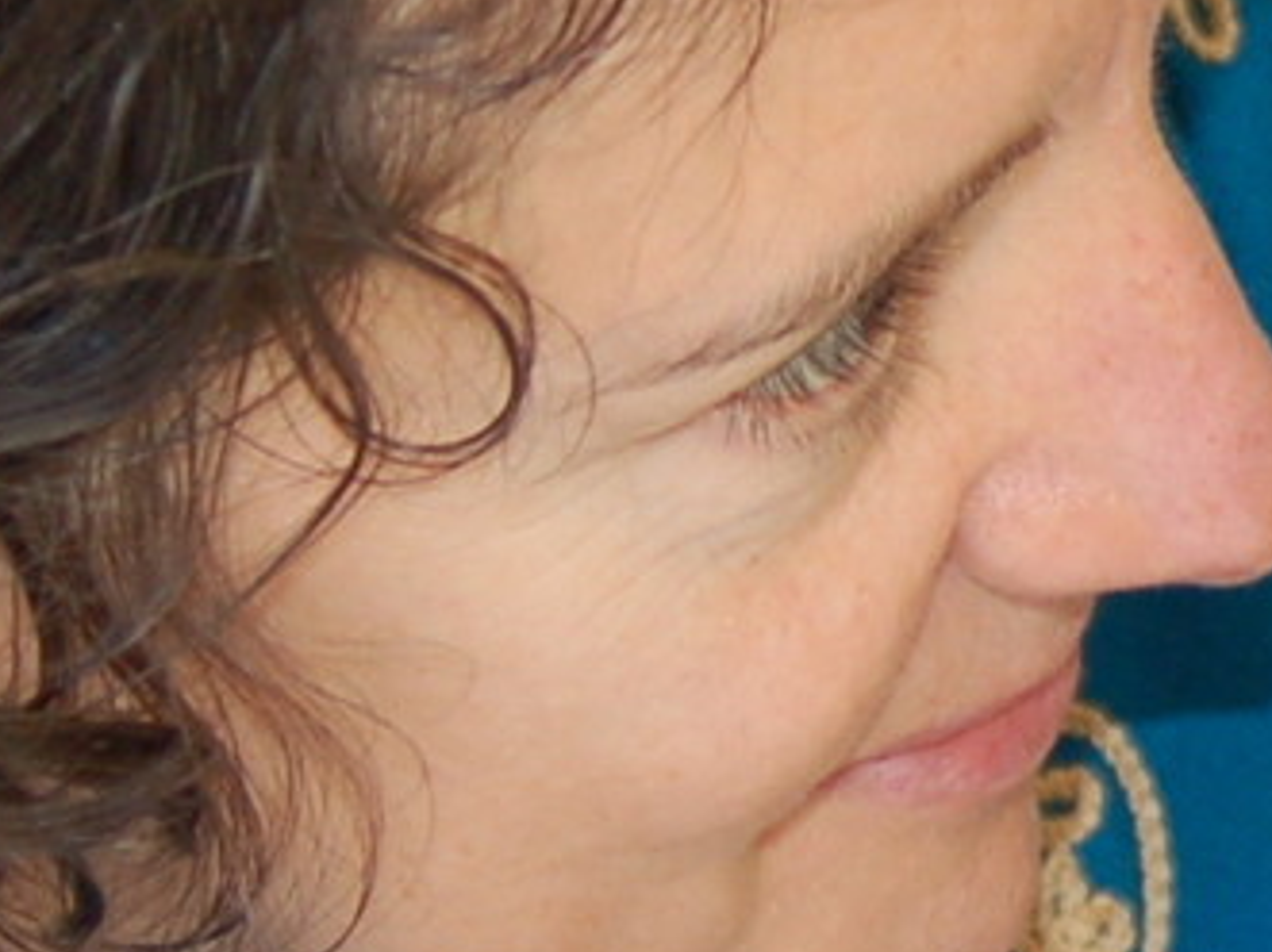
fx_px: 8963
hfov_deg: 7.8
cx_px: 2559
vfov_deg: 6.1
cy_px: 395
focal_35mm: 244
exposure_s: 1/60
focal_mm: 28
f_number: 3.3
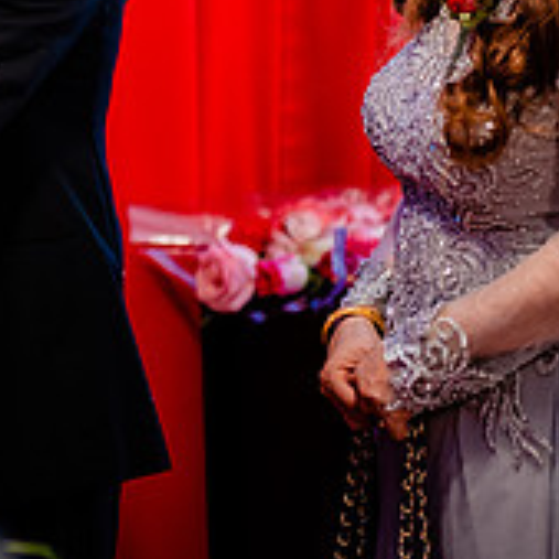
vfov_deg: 7.1
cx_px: -361
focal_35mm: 245
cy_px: -48
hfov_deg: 7.0
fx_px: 4476
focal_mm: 56
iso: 800
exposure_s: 1/160
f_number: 1.2
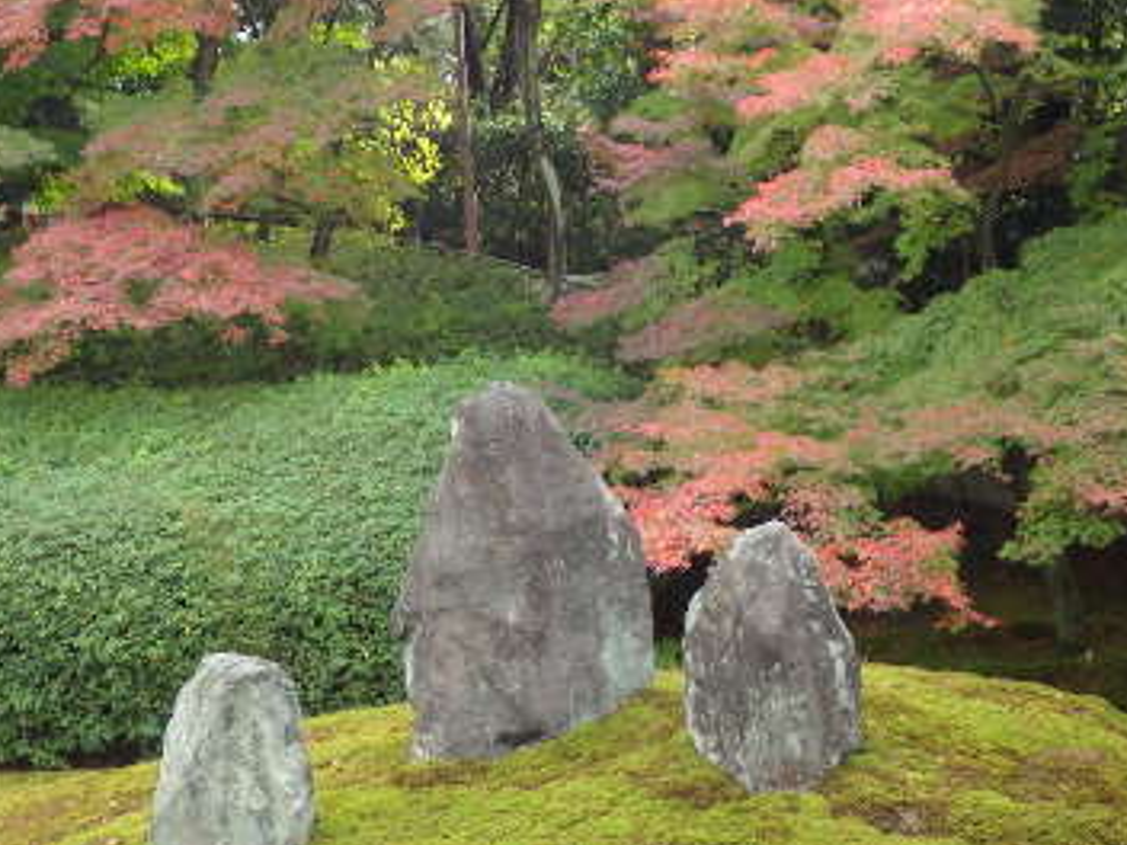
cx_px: 490
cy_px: 253
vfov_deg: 18.4
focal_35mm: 80
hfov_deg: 24.4
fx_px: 2605
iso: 125
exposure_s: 1/80
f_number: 4
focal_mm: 7.9
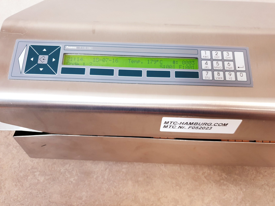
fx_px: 207
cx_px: 138
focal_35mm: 26
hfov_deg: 67.3
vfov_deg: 53.1
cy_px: 103
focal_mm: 4.3
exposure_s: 1/50
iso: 250
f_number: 1.5
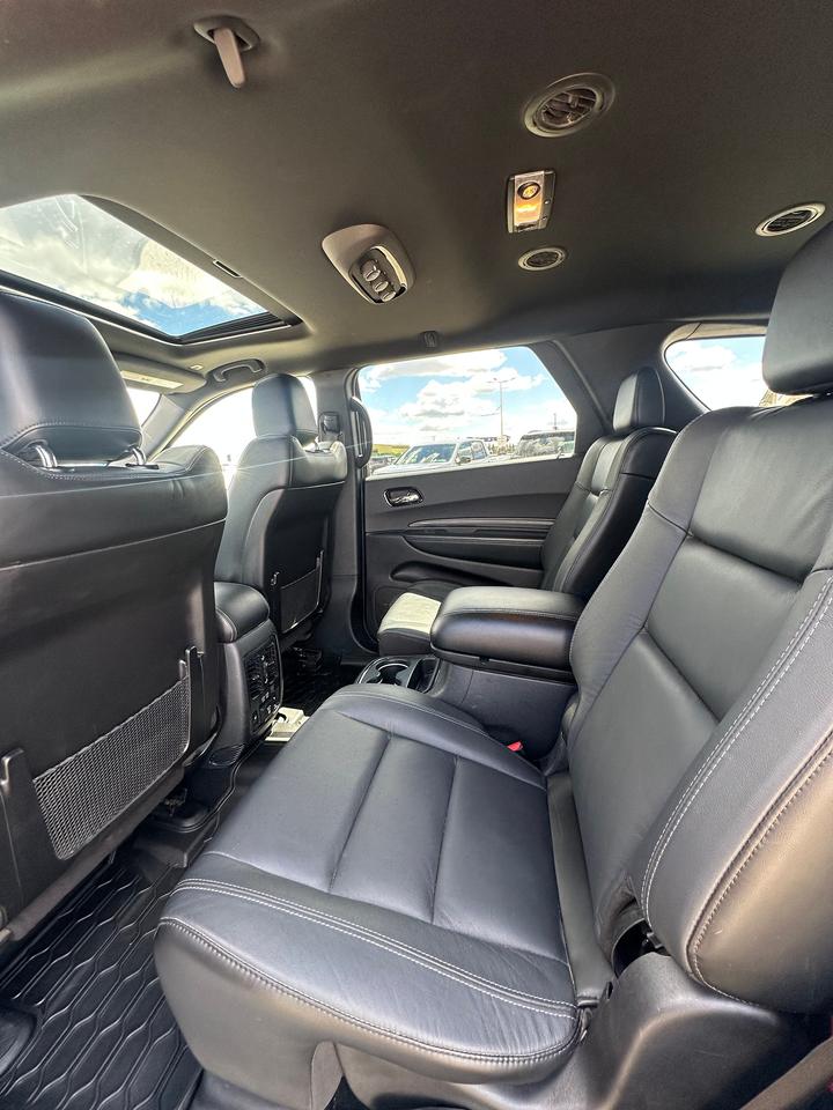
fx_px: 449
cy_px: 555
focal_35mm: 14
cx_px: 416
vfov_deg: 102.1
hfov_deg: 85.7
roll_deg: +2.4
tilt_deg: -11.3
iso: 100
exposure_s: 1/99
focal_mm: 2.22
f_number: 2.2
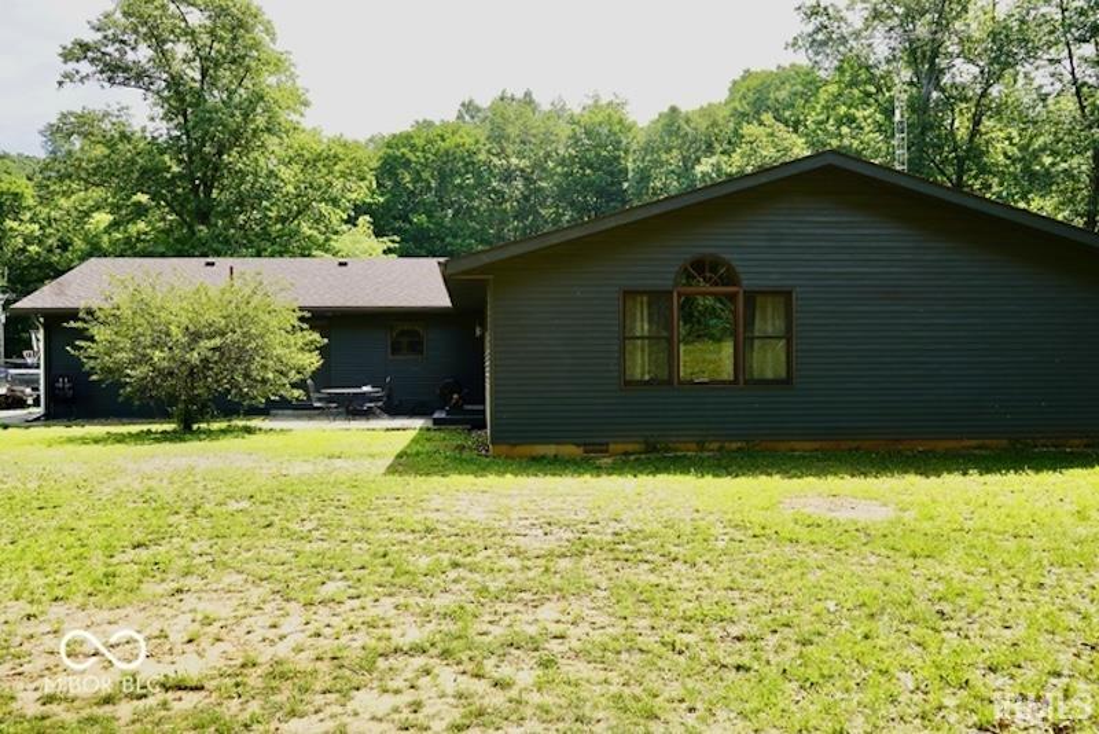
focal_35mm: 31
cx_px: 550
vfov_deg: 42.4
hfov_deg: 60.3
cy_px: 367
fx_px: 947
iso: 100
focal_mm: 31
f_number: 5
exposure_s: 1/250
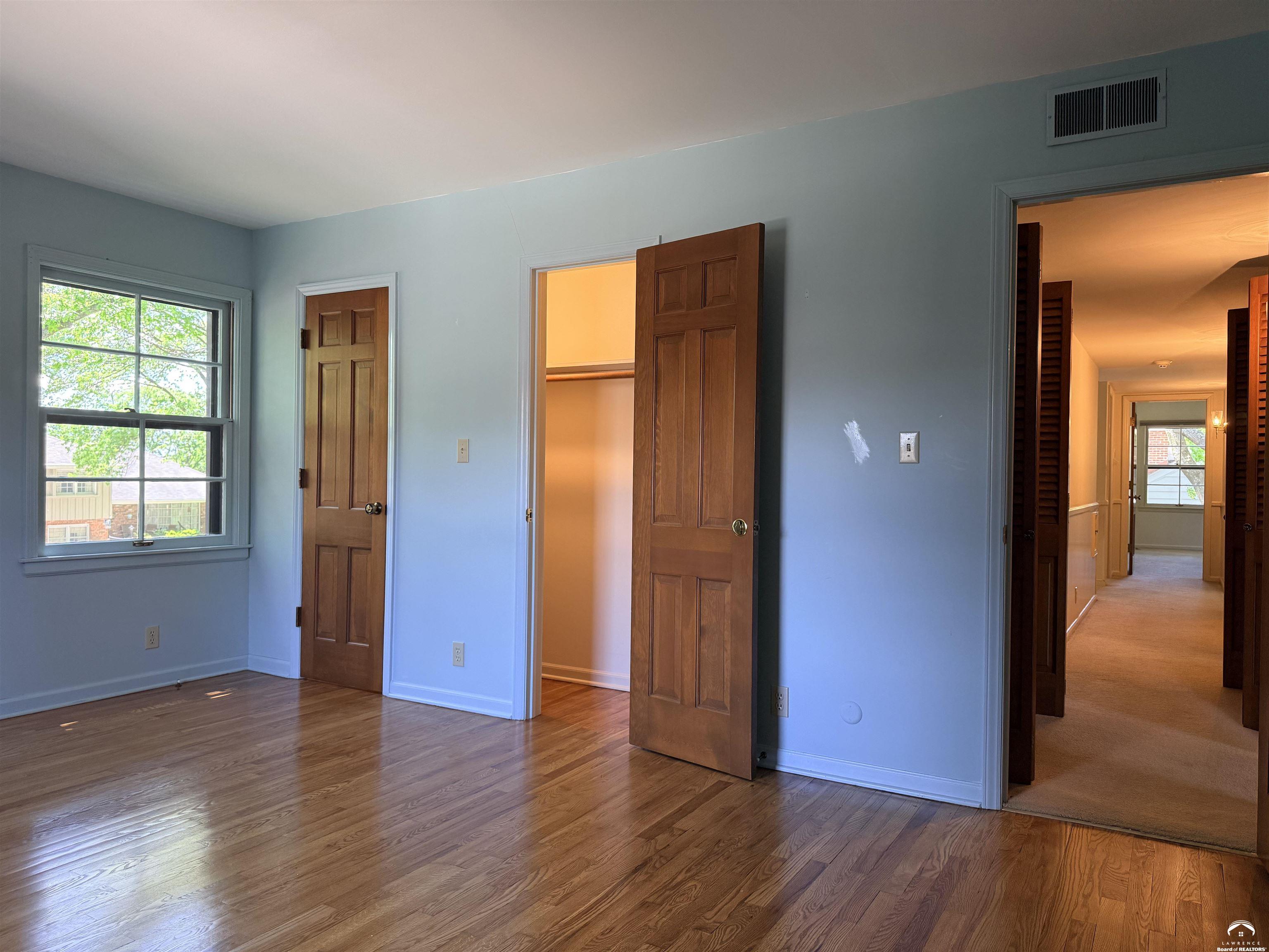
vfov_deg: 56.8
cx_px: 634
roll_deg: -0.9
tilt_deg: +0.4
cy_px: 476
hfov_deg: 71.6
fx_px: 880
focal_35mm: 24
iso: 250
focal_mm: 6.76
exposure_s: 1/120
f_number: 1.78
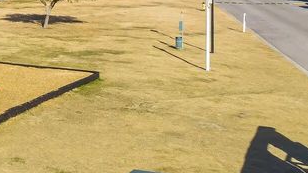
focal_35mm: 87
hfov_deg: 20.4
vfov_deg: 13.4
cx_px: -173
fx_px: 710
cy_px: -52
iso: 100
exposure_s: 1/800
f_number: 2.8
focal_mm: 12.3
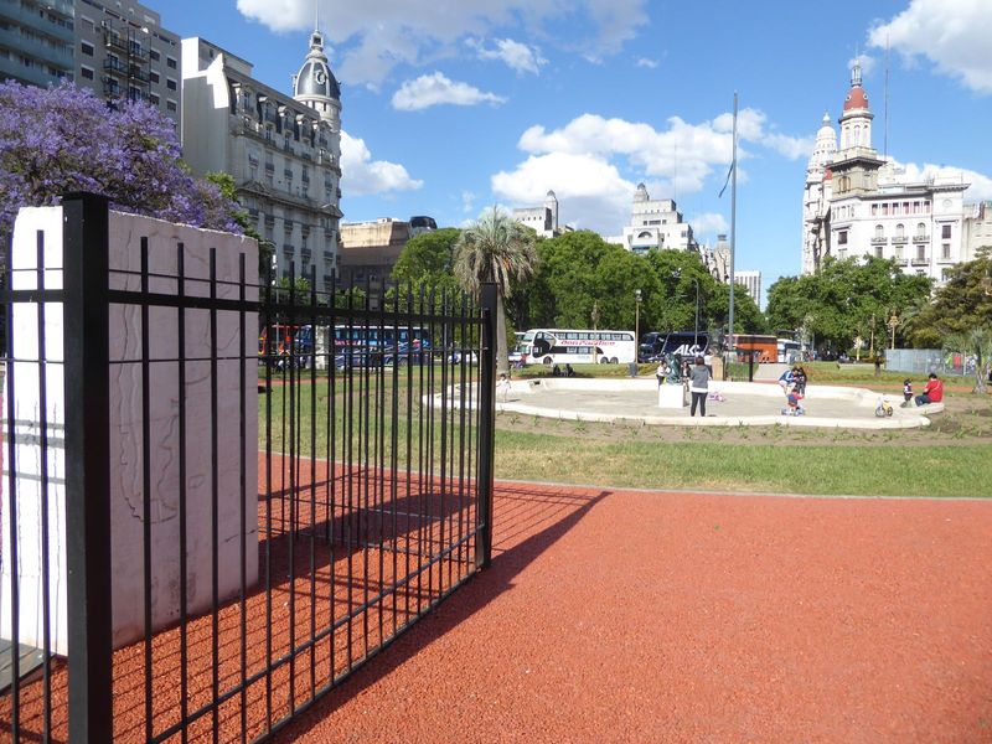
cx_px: 496
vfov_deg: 54.9
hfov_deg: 69.4
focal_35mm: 25
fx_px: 716
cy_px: 372
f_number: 3.3
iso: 80
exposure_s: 1/800
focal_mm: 4.3
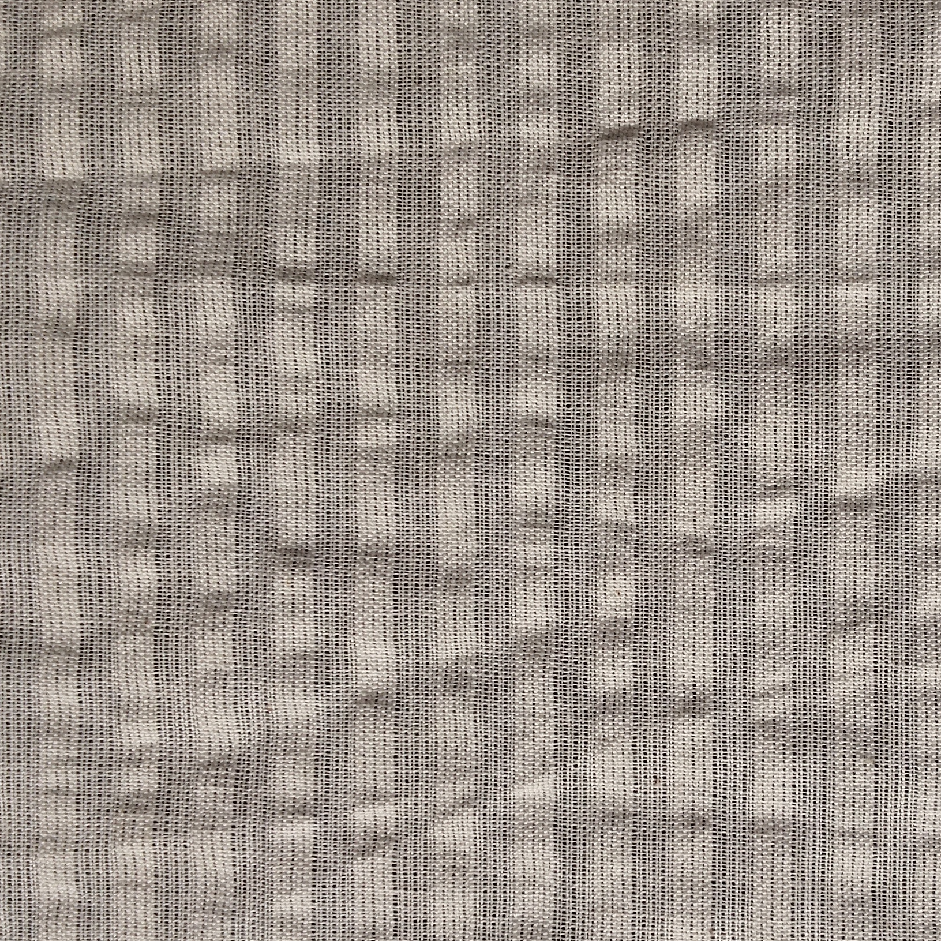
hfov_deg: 35.8
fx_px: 1415
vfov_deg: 36.6
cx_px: 728
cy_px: 569
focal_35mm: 46
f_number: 2
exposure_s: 1/100
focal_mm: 2.78
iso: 64
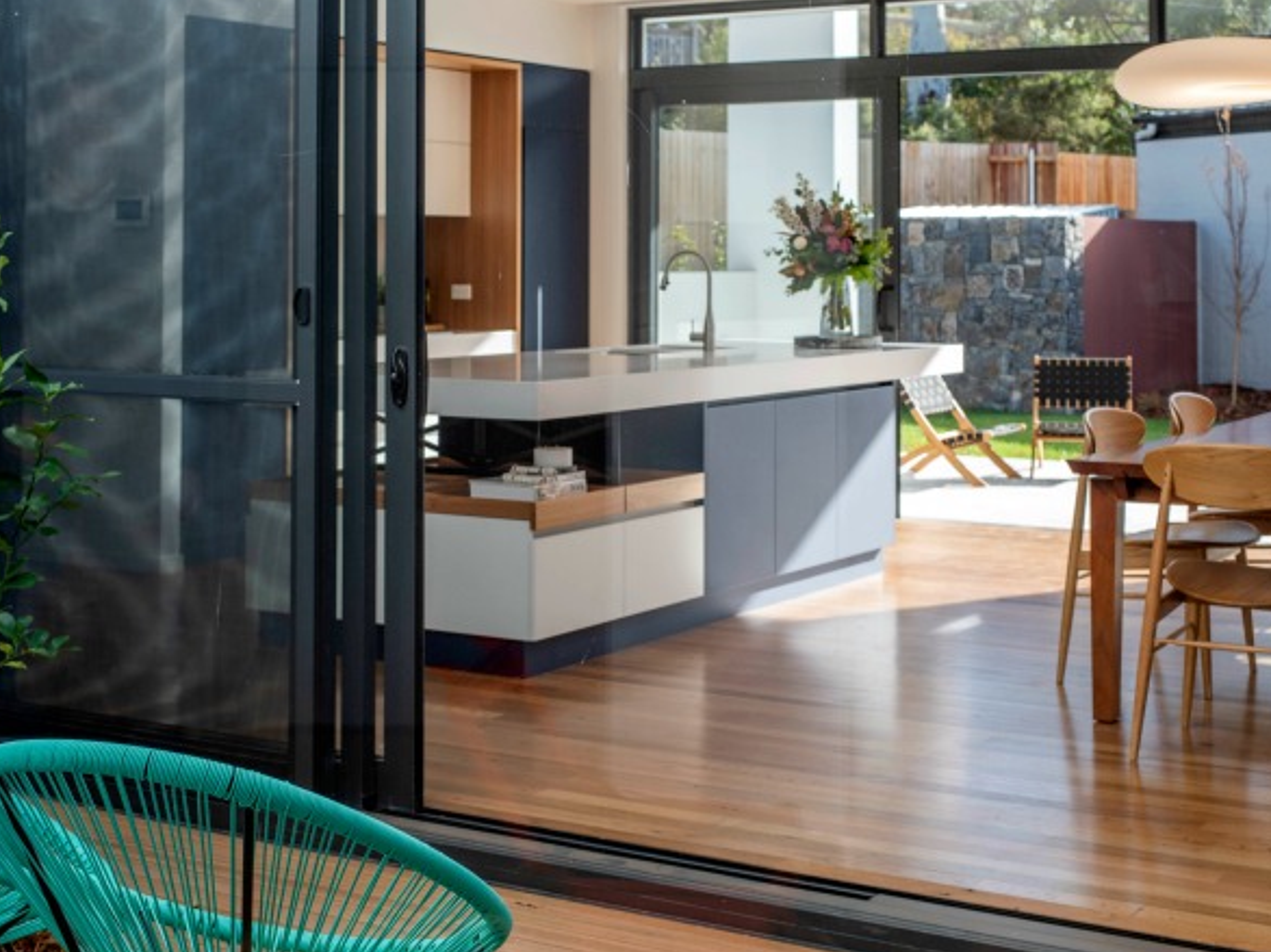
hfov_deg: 34.9
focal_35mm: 55
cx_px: 622
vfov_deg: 26.5
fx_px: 2019
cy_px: 478
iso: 100
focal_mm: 50
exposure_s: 1/60
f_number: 9
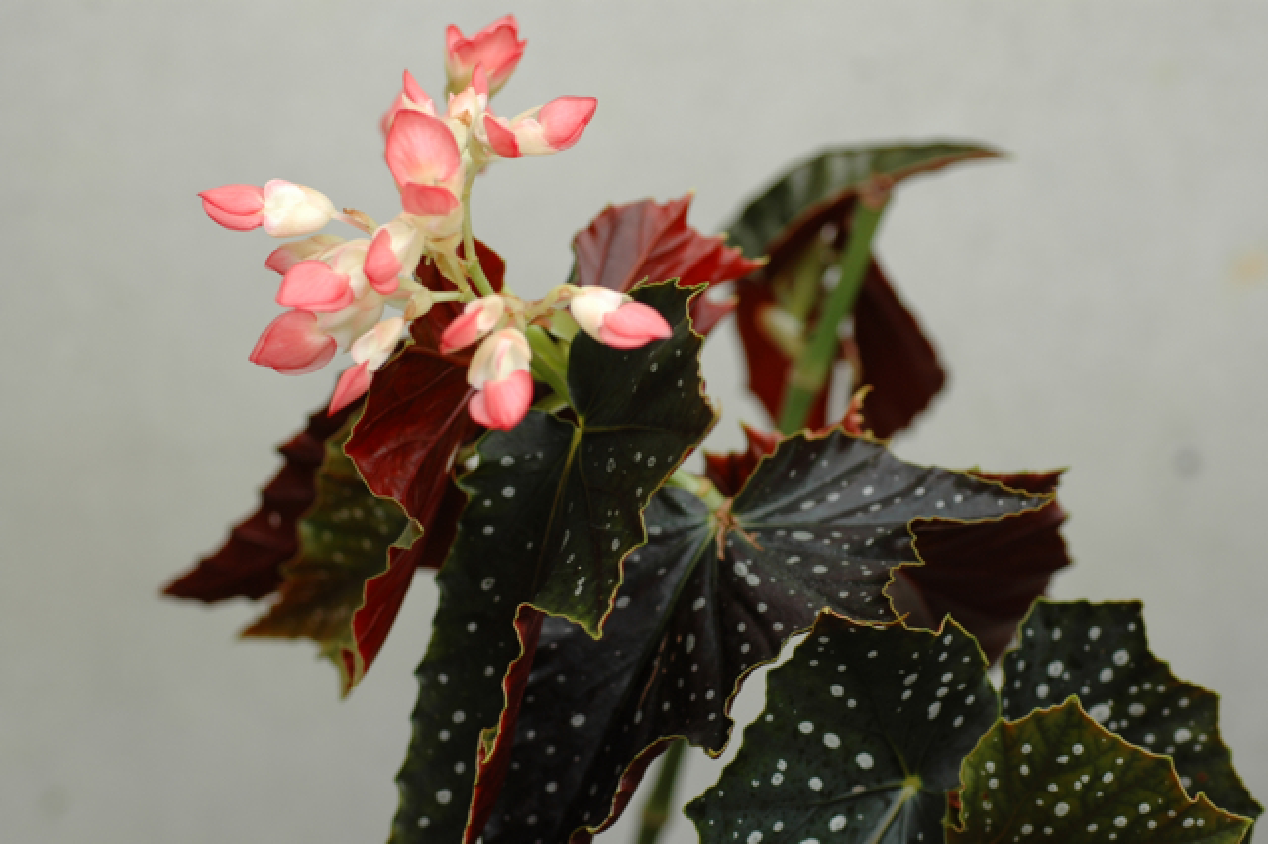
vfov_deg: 15.2
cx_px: 634
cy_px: 422
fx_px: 3168
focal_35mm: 90
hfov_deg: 22.6
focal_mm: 60
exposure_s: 1/60
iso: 200
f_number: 4
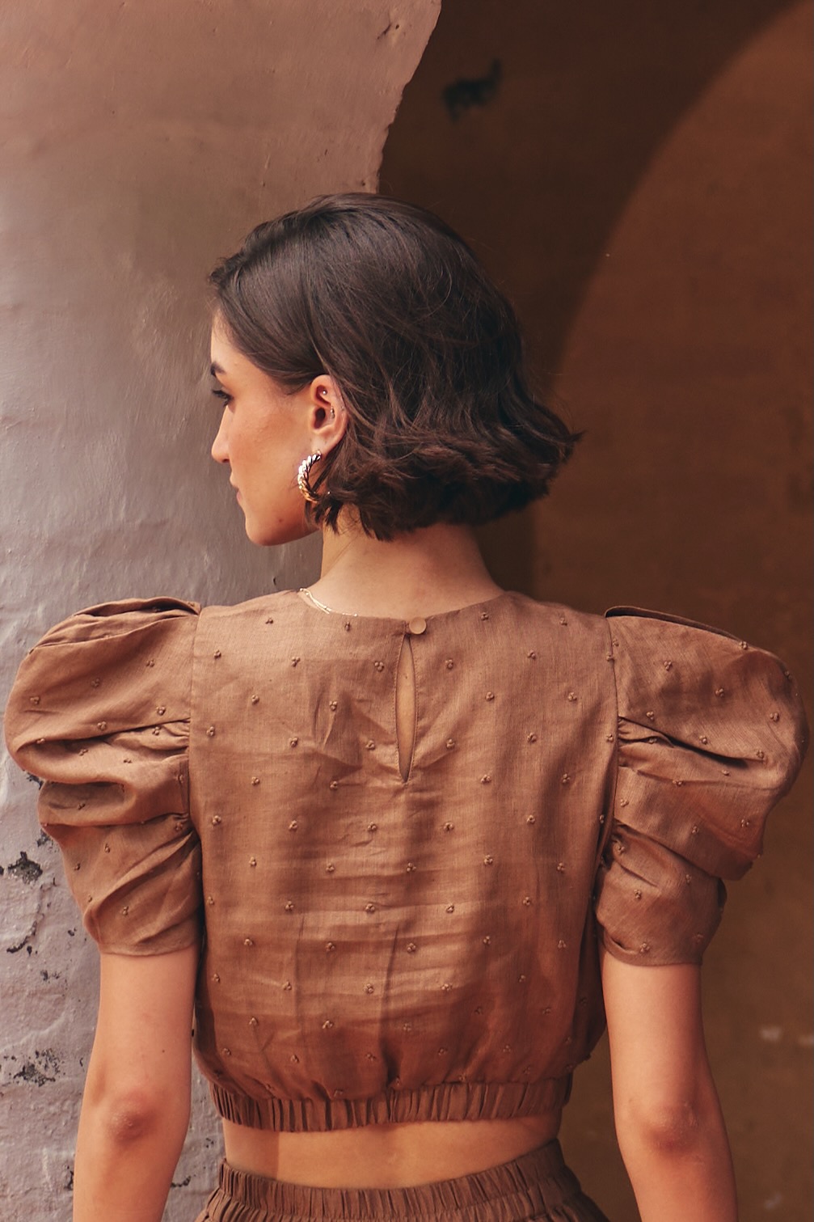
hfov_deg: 20.6
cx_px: 407
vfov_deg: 30.5
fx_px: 2239
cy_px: 611
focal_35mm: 66
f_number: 2.8
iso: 64
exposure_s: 1/640
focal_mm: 44
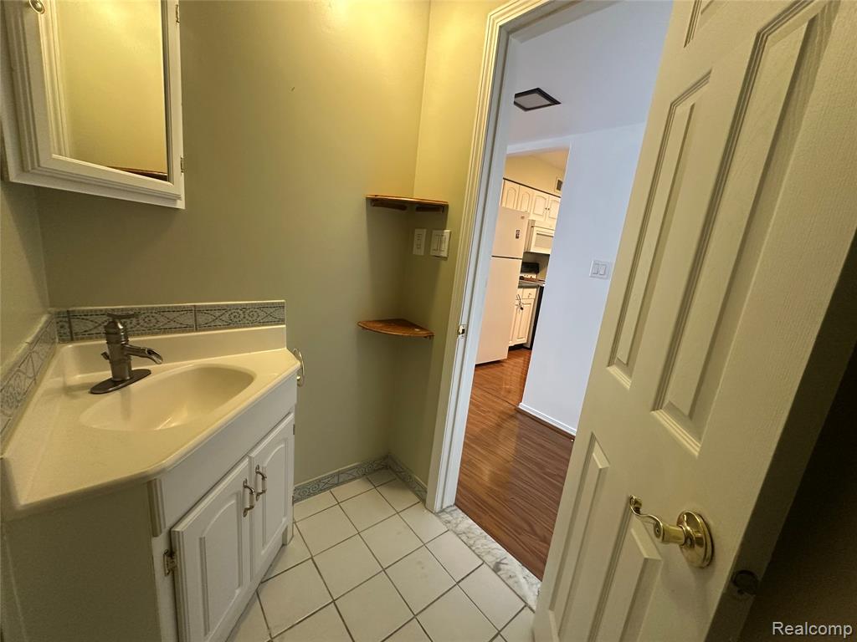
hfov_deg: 102.1
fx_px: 347
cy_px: 321
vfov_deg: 85.7
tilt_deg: -12.5
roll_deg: -6.1
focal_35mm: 14
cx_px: 428
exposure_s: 1/60
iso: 320
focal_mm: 2.22
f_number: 2.2
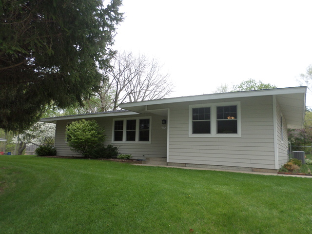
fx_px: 225
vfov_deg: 54.9
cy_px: 117
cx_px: 156
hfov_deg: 69.4
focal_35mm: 25
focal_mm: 4.5
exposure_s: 1/500
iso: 120
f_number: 2.5
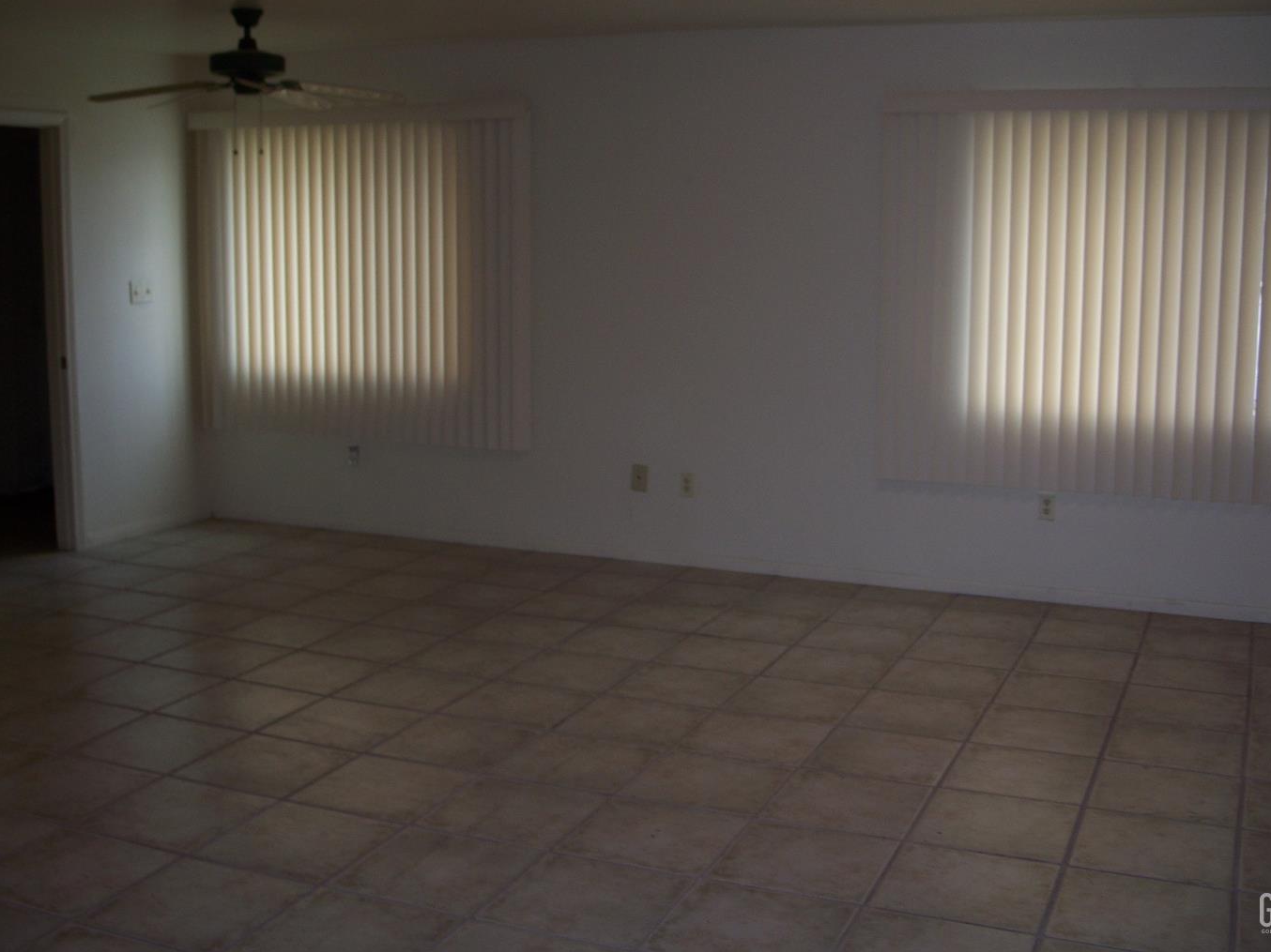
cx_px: 641
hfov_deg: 45.8
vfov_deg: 35.1
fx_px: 1505
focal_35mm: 41
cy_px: 430
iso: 80
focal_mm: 7.8
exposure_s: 1/60
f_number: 2.8
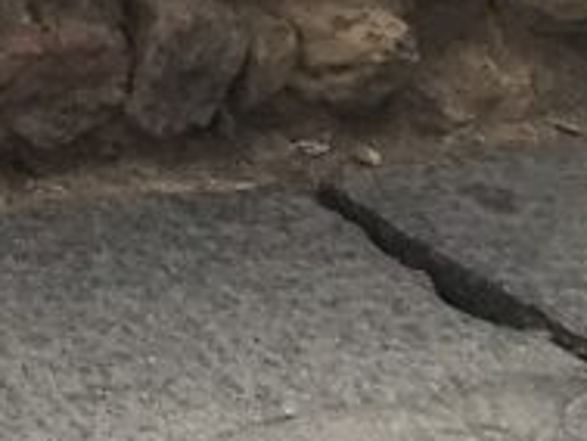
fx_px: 3122
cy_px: -876
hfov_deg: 9.0
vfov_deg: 7.2
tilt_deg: -6.6
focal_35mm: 184
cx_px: -1068
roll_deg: +0.7
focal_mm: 3.99
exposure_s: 1/1064
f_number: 1.8
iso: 20
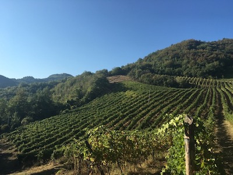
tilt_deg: +5.8
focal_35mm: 29
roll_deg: -3.9
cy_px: 88
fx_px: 195
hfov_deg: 61.7
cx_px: 116
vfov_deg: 48.2
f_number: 2.2
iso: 25
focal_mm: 4.15
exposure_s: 1/1040
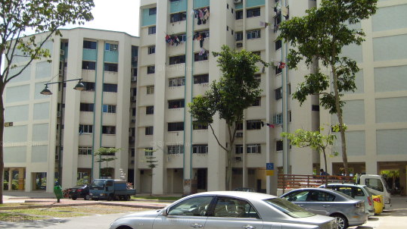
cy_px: 145
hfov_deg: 51.6
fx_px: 421
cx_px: 207
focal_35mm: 39
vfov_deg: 30.2
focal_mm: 5.8
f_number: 7.1
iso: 80
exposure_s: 1/250
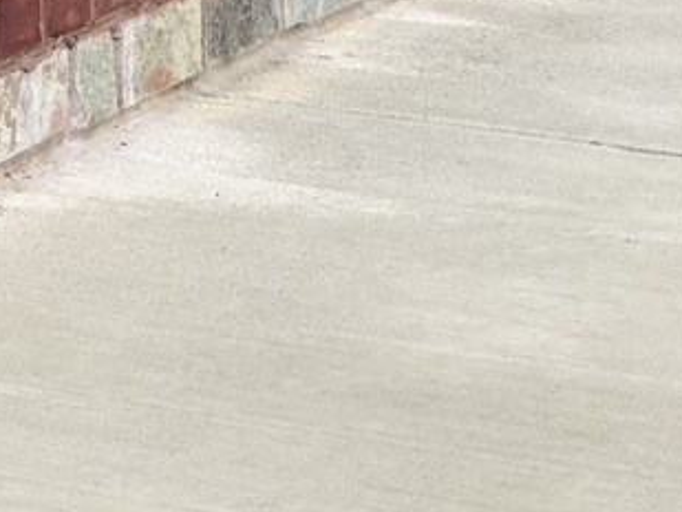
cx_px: -188
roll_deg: +0.5
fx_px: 3725
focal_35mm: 189
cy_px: -298
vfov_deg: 7.7
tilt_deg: -5.3
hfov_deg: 10.3
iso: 32
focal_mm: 6.6
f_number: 2.8
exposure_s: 1/60
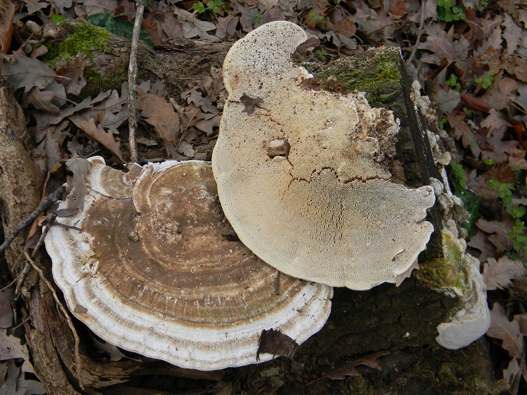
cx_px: 264
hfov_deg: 40.4
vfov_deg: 30.9
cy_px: 198
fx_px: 716
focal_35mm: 47
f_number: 3.9
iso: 80
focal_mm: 8.6
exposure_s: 1/54.2
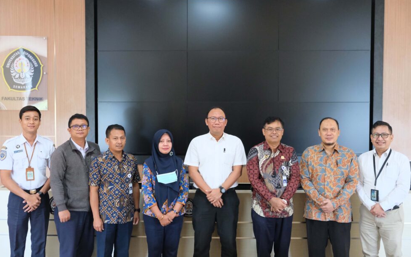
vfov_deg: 32.8
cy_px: 123
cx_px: 206
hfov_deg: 50.4
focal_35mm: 39
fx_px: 437
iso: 6400
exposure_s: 1/220
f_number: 3.2
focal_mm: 25.4
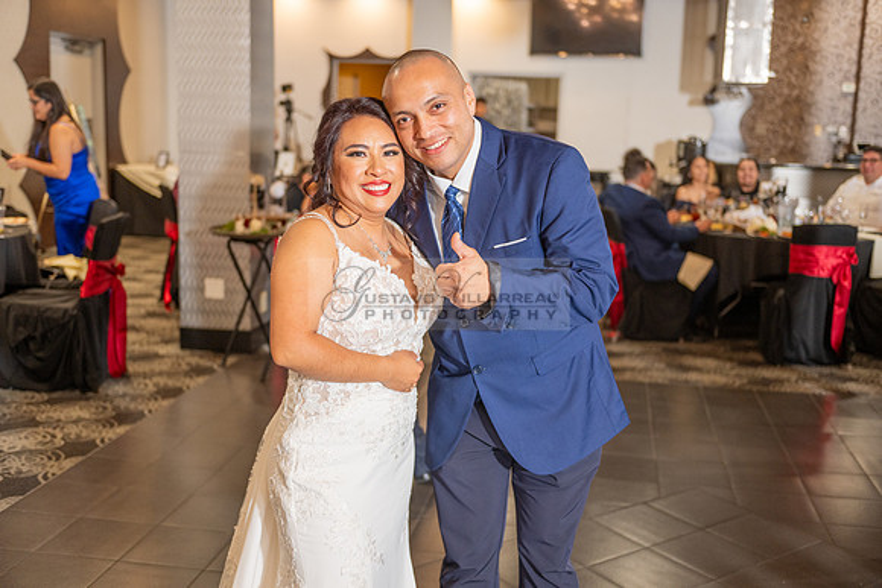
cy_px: 294
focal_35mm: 40
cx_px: 441
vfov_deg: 33.4
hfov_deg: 48.4
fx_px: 980
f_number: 2.8
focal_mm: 40
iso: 800
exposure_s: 1/125
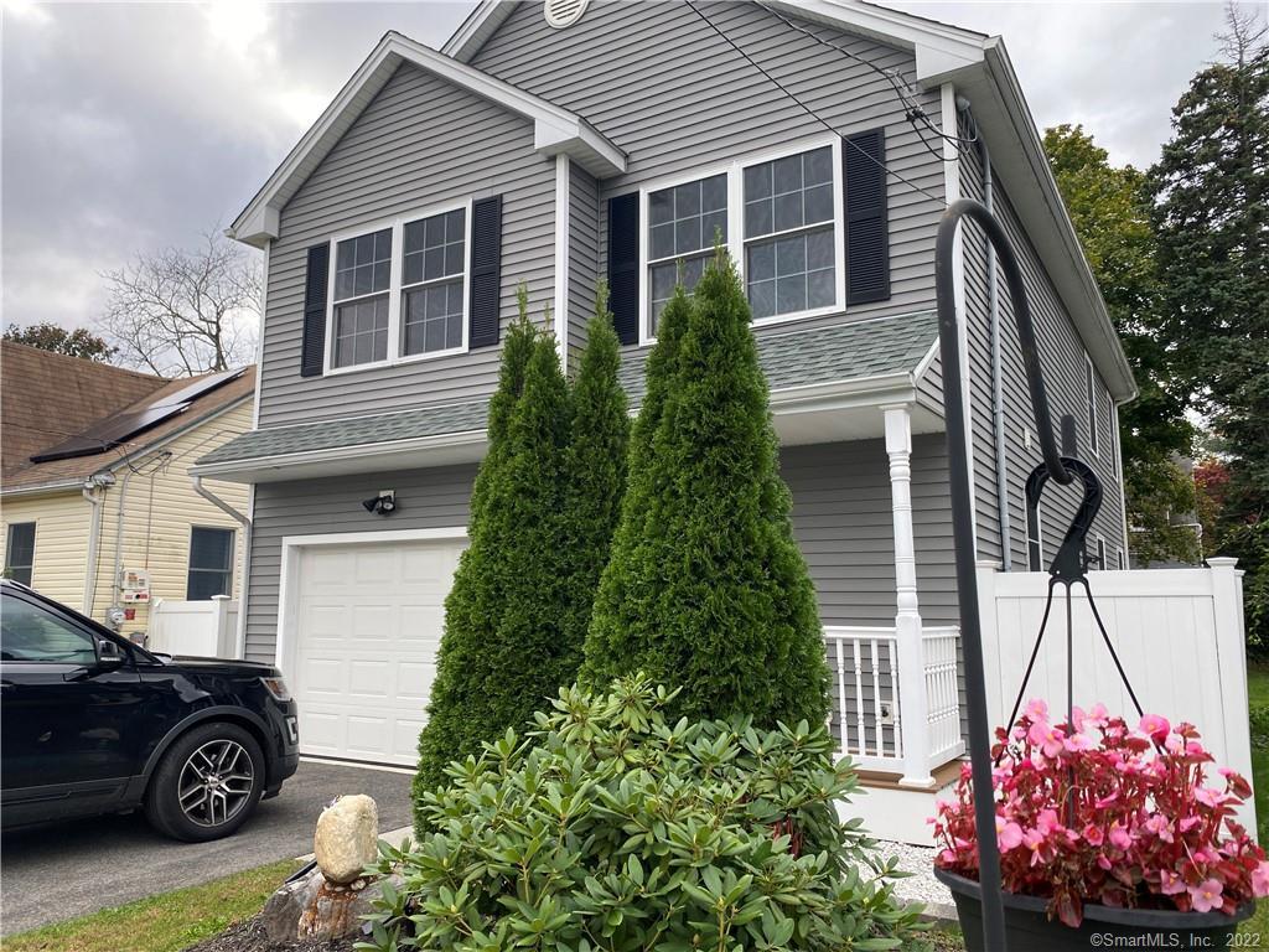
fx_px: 953
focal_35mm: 26
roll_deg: -1.1
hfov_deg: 67.3
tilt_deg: +9.3
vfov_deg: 53.1
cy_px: 476
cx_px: 634
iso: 32
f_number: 1.8
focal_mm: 4.25
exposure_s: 1/397
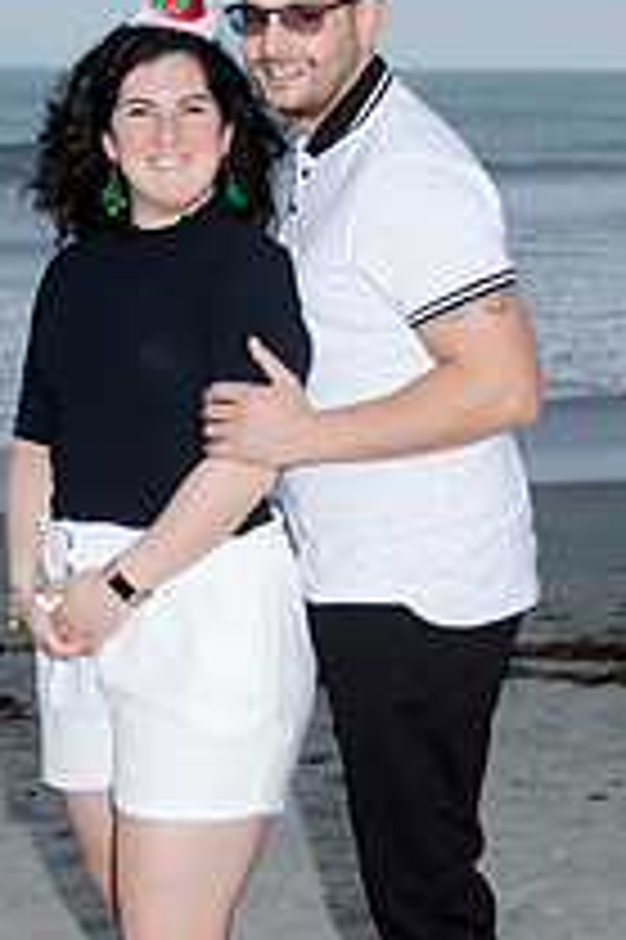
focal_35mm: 100
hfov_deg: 13.7
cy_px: 445
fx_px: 2612
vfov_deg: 20.4
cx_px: 270
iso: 100
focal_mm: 31
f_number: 5.6
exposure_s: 1/80
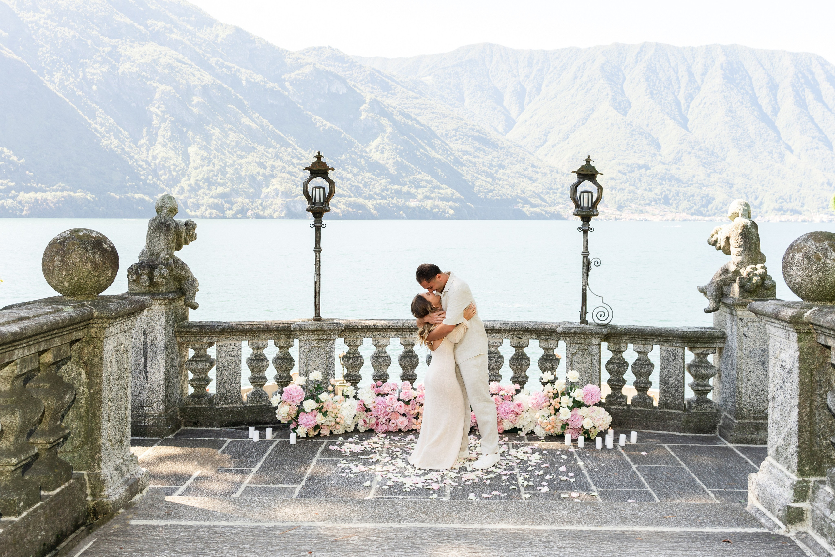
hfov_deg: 54.4
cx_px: 418
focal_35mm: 35
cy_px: 278
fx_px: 812
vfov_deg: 37.9
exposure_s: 1/250
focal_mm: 35
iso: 250
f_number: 6.3
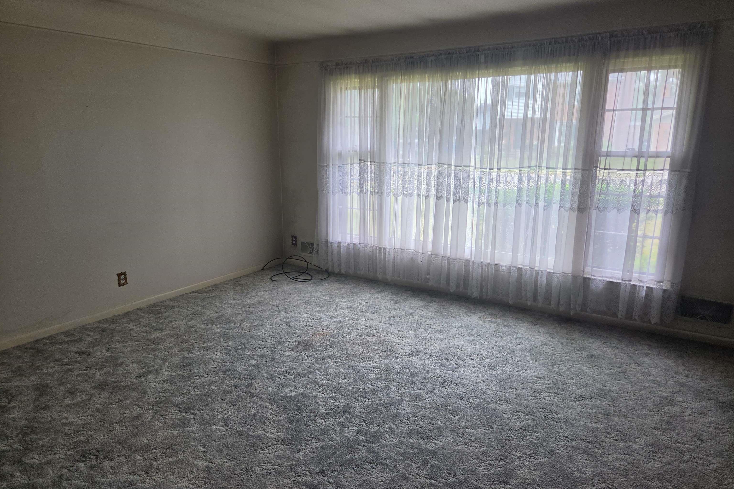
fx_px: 489
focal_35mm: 24
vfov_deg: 53.1
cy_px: 241
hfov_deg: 73.7
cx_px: 367
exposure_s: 1/180
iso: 200
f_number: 1.8
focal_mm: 5.4
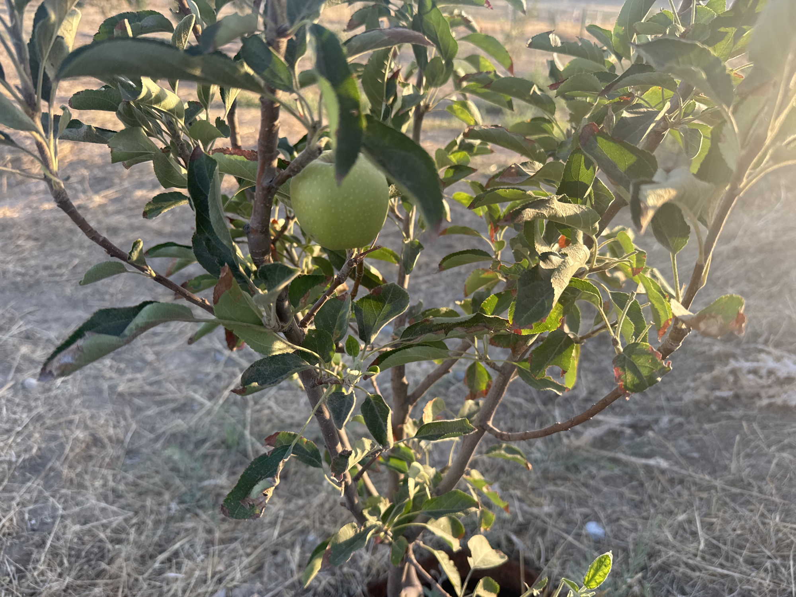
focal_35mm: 24
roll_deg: -2.4
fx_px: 552
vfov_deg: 56.8
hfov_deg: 71.6
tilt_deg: -27.7
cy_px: 298
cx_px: 398
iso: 80
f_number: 1.78
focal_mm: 6.76
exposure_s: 1/454
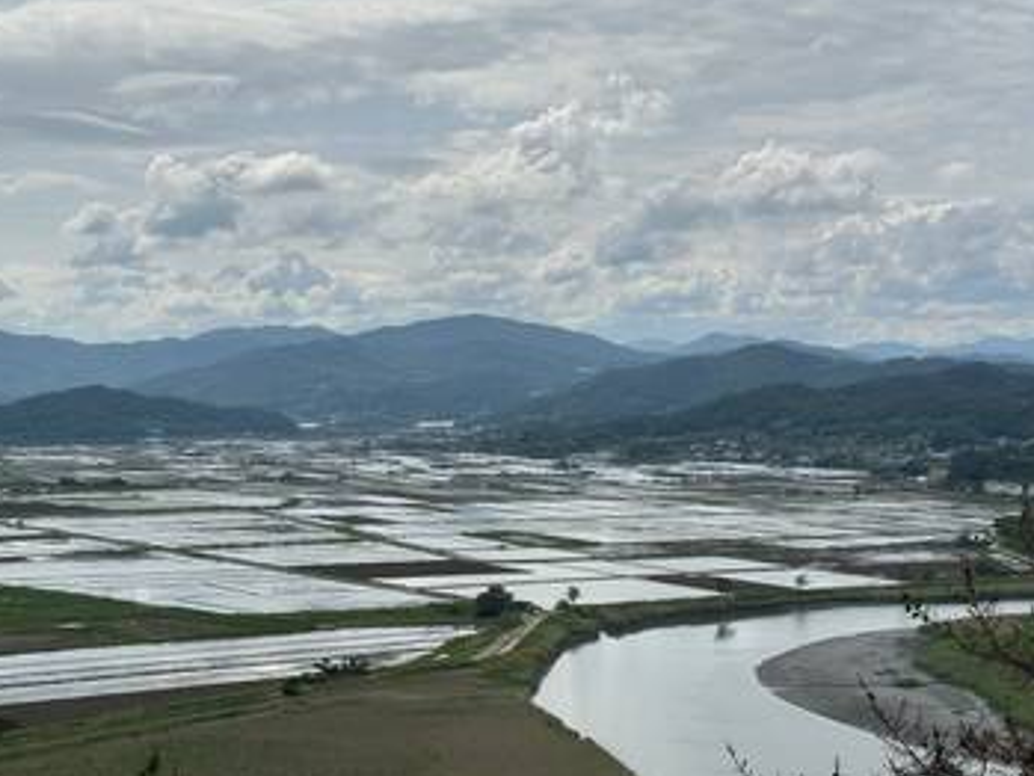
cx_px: 501
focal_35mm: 66
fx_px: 1972
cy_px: 424
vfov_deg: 22.3
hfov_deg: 29.4
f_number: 1.78
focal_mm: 6.86
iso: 64
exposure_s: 1/10870
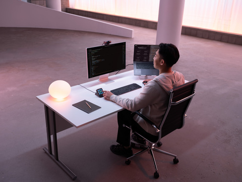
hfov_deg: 52.6
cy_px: 91
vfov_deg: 40.7
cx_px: 121
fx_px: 245
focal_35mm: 35
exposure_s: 1/10
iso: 500
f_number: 5.6
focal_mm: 44
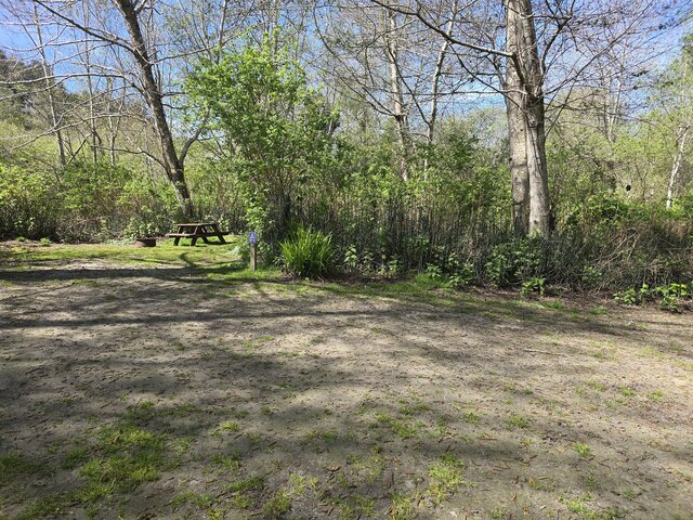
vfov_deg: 58.9
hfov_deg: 73.9
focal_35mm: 23
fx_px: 460
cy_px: 260
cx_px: 346
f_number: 1.7
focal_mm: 6.3
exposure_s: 1/245
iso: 12
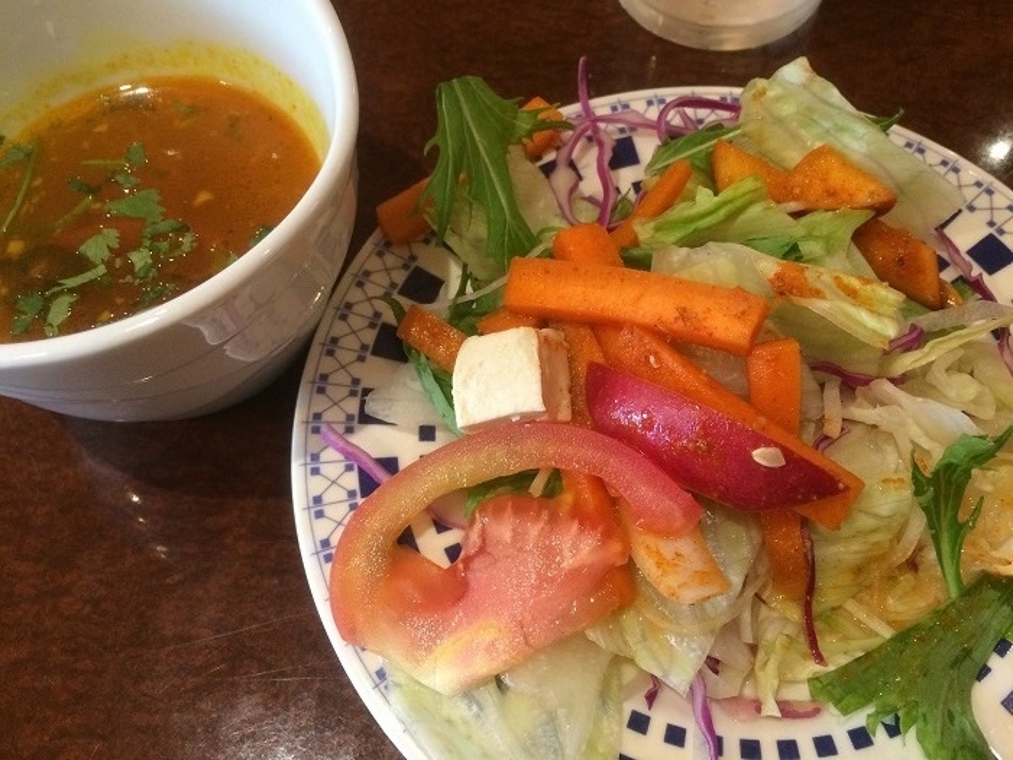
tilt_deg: -64.0
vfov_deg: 48.2
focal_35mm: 29
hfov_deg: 61.7
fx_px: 849
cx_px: 506
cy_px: 380
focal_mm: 4.15
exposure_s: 1/30
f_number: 2.2
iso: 160
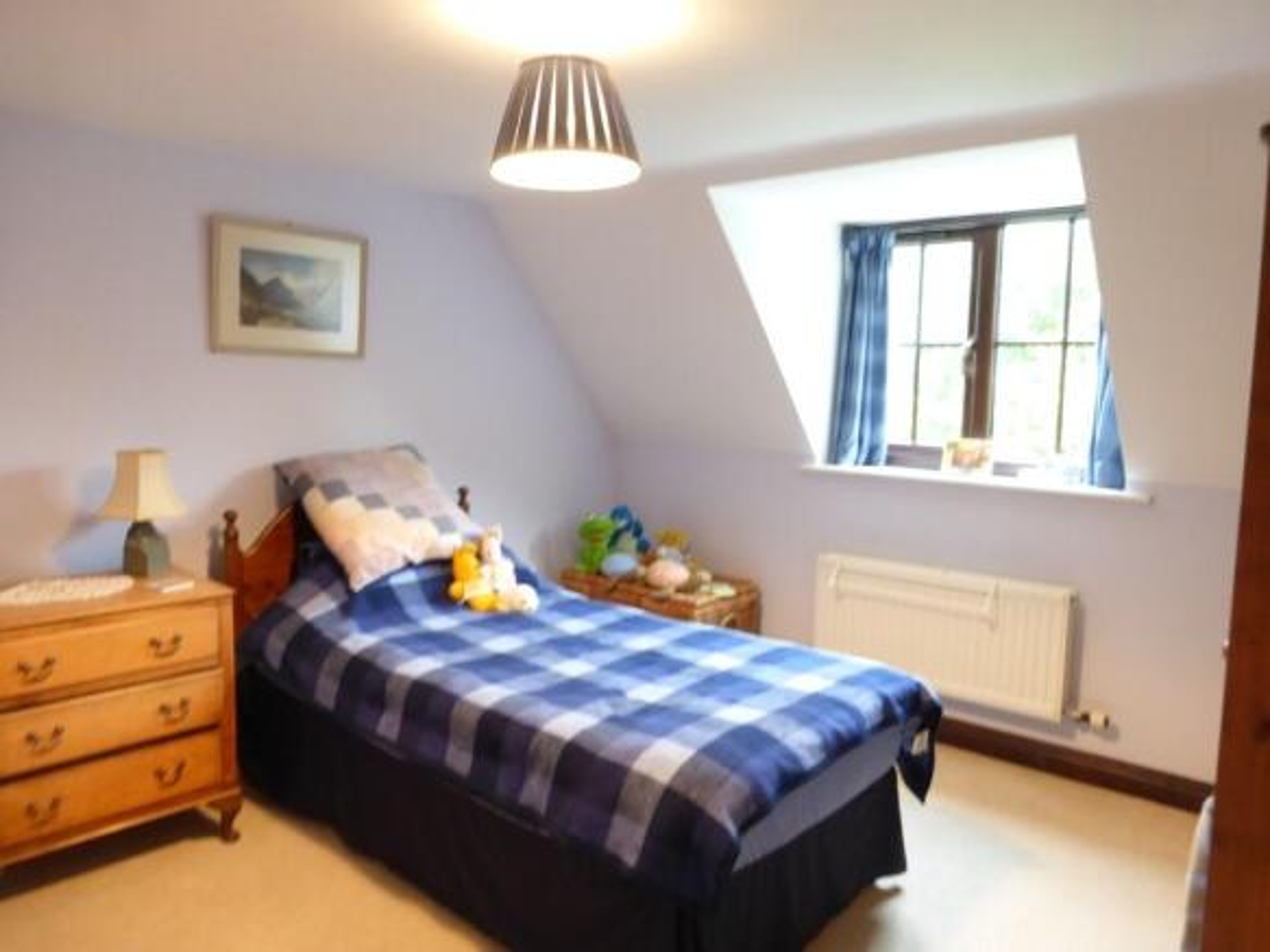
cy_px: 476
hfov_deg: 71.6
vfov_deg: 56.8
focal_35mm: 24
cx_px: 635
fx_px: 880
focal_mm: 4.3
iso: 400
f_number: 3.3
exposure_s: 1/10
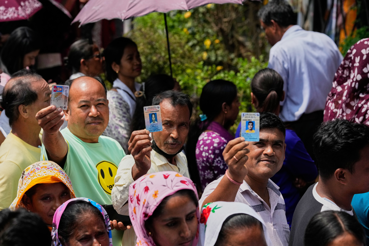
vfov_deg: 16.1
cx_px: 184
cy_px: 123
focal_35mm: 85
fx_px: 871
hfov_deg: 23.9
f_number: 4
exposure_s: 1/12800
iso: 1250
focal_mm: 85
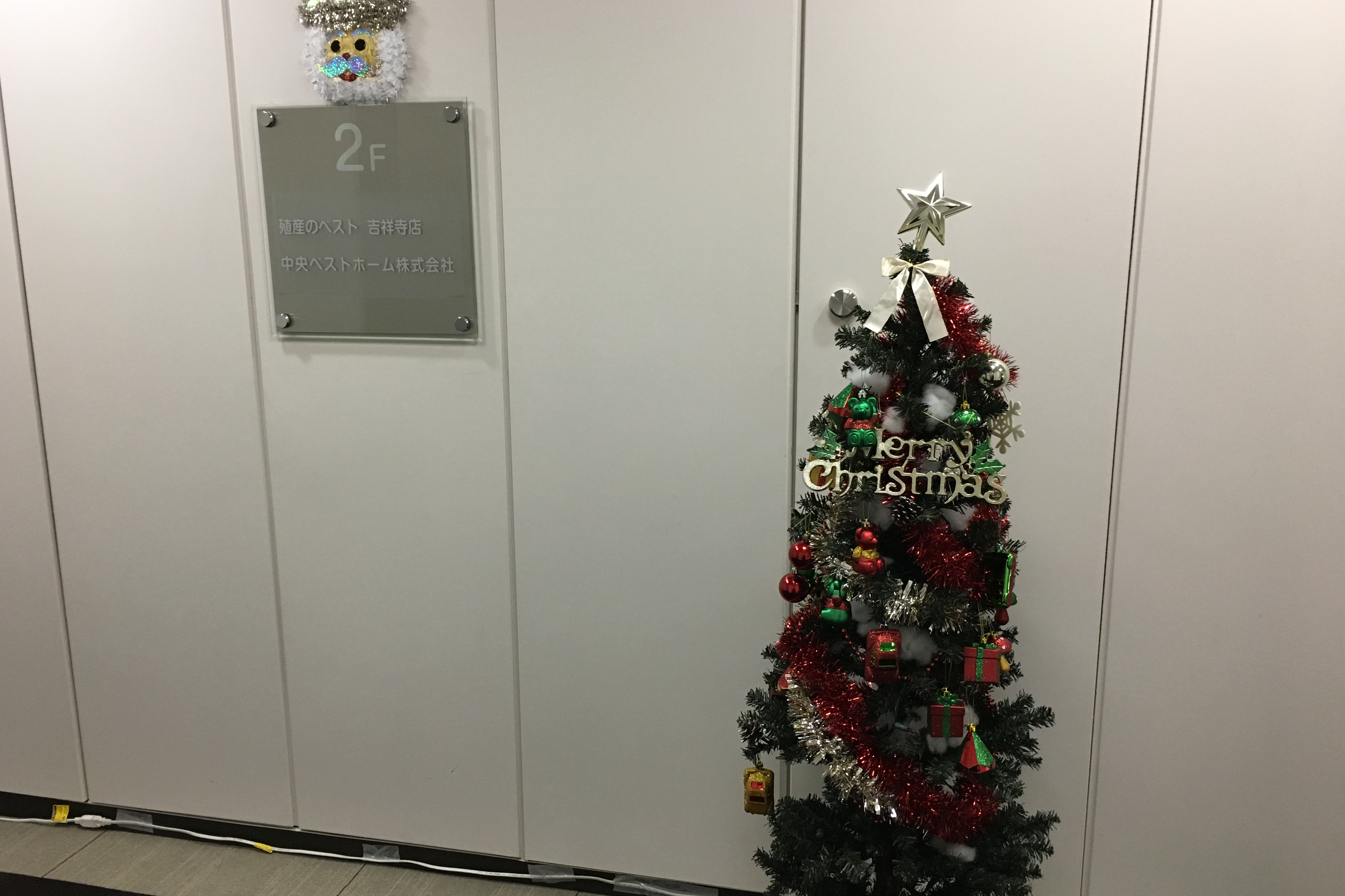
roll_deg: +1.0
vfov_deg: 42.3
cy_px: 484
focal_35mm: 31
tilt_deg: -11.6
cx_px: 664
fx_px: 1158
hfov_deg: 60.3
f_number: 2.2
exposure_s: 1/33
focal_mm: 4.15
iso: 160
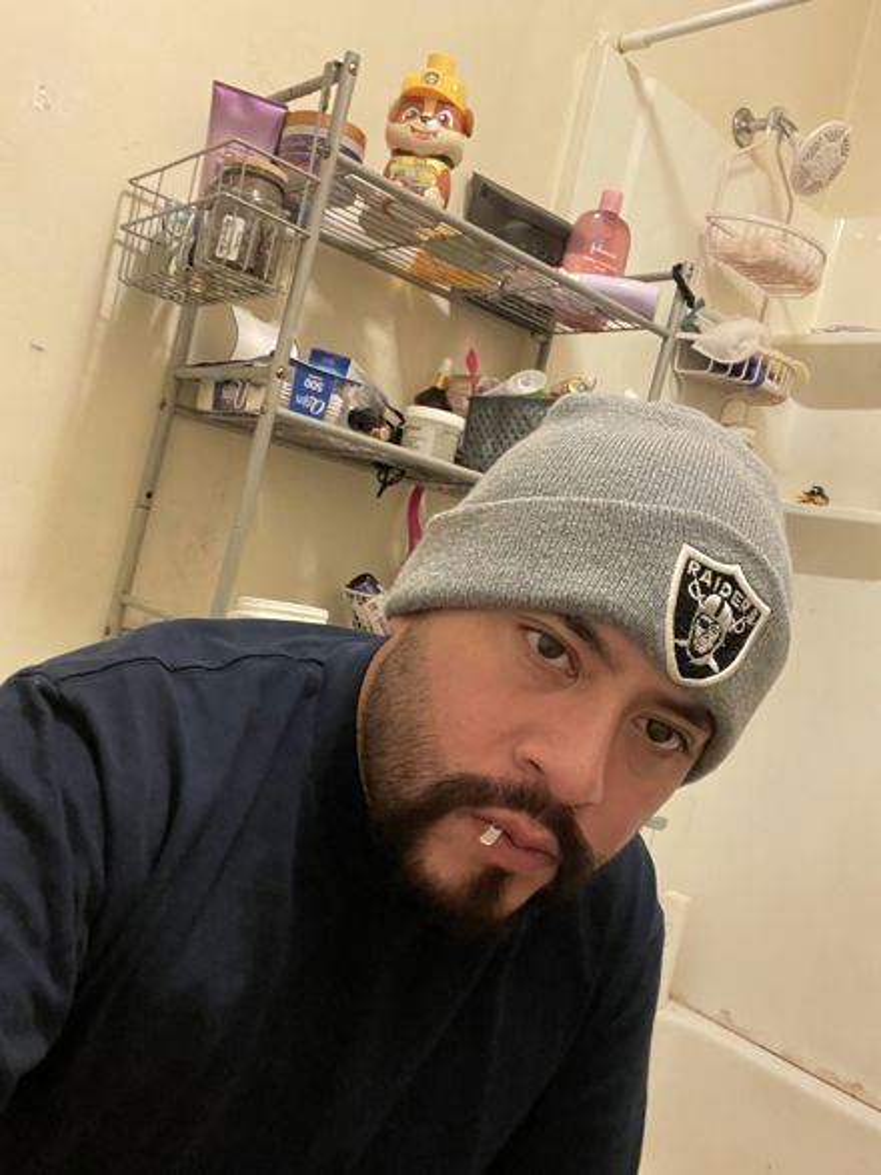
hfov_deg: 46.8
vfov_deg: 60.0
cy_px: 588
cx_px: 440
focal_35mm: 30
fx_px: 1018
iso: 640
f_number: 2.2
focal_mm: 2.71
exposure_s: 1/30
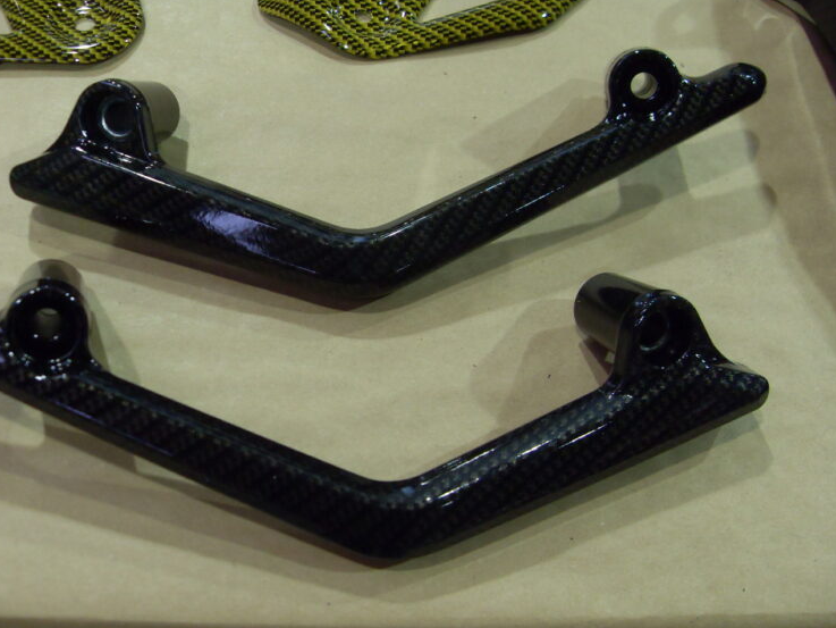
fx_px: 918
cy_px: 334
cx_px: 388
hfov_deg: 48.9
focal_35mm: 38
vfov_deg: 37.7
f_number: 2.8
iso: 200
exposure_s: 1/30
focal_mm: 6.3
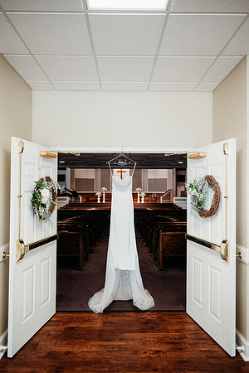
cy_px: 186
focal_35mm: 24
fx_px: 249
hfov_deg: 53.1
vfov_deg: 73.7
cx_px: 124
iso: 400
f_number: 2.5
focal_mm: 24
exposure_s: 1/160
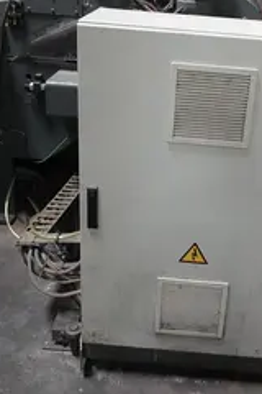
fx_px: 437
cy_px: 118
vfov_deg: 47.3
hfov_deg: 33.0
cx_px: 184
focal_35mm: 40
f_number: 1.8
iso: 1600
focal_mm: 8.8
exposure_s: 1/250
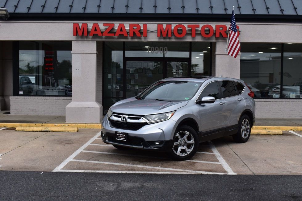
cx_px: 158
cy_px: 103
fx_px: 382
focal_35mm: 46
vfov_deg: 29.5
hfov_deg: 43.1
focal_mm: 29
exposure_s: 1/400
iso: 400
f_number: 11
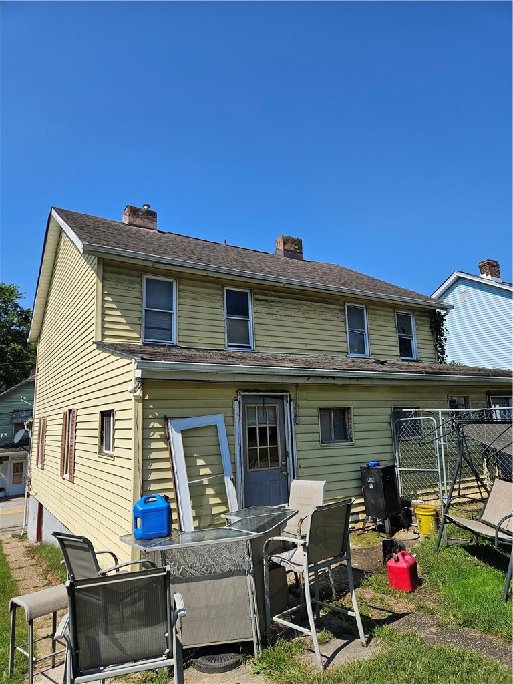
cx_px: 256
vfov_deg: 73.9
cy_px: 342
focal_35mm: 23
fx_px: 454
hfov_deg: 58.9
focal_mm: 5.4
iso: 25
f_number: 1.8
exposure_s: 1/2222
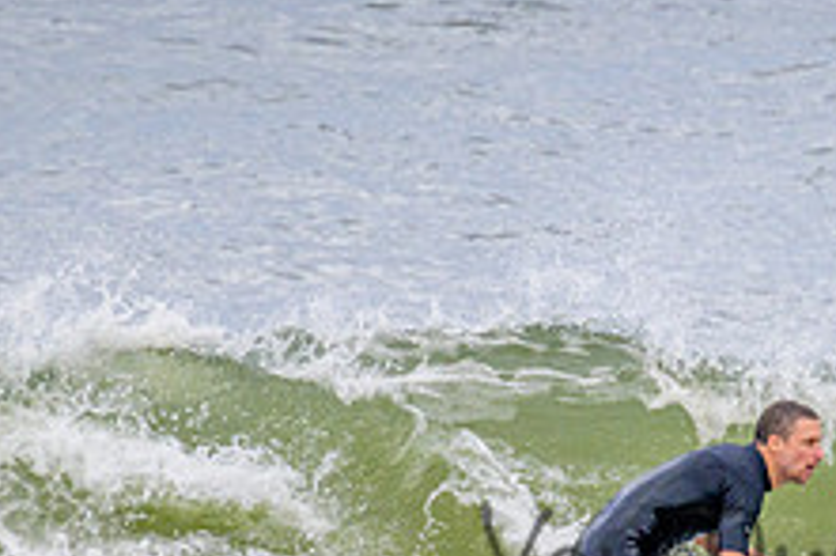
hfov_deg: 1.0
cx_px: 870
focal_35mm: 2103
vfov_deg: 0.7
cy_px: 531
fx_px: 48799
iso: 1100
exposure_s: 1/2000
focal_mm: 800
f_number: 11
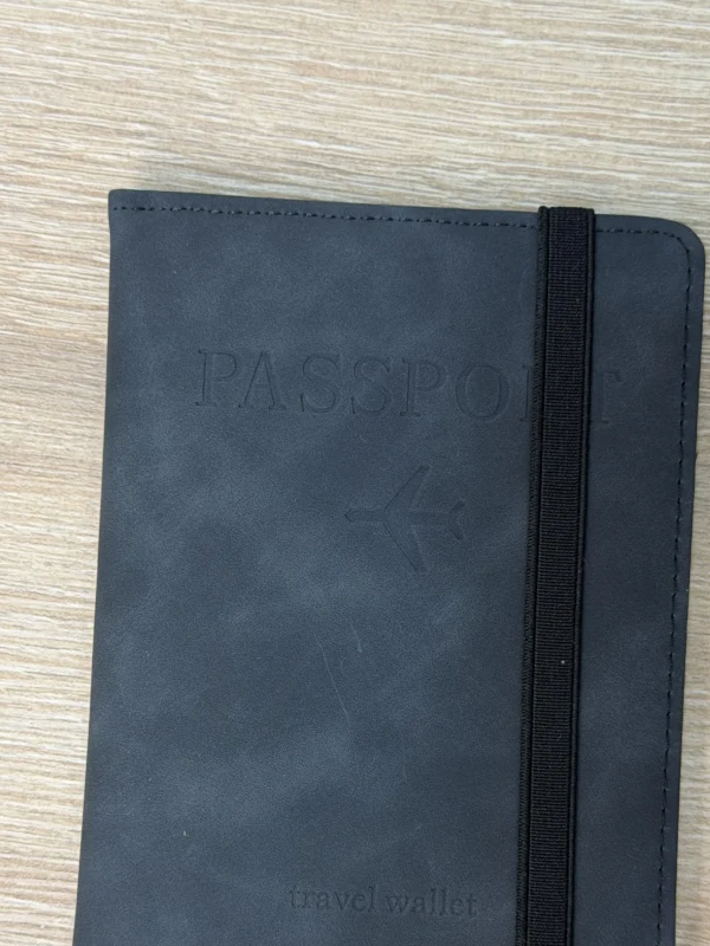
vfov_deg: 30.1
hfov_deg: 22.9
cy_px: 602
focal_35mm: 64
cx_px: 363
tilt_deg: -89.2
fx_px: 1750
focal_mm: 6.76
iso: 80
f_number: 1.78
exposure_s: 1/99
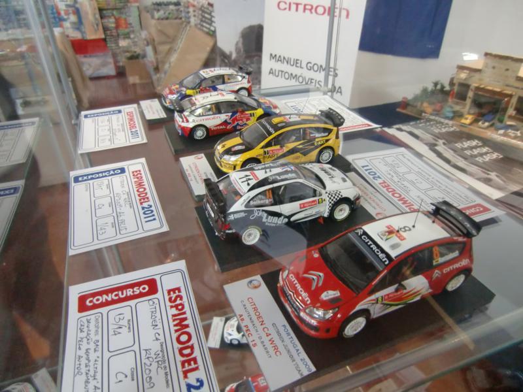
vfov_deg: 56.8
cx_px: 262
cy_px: 196
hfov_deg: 71.6
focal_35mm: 24
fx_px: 363
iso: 400
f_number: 3.2
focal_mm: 4.3
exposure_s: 1/30
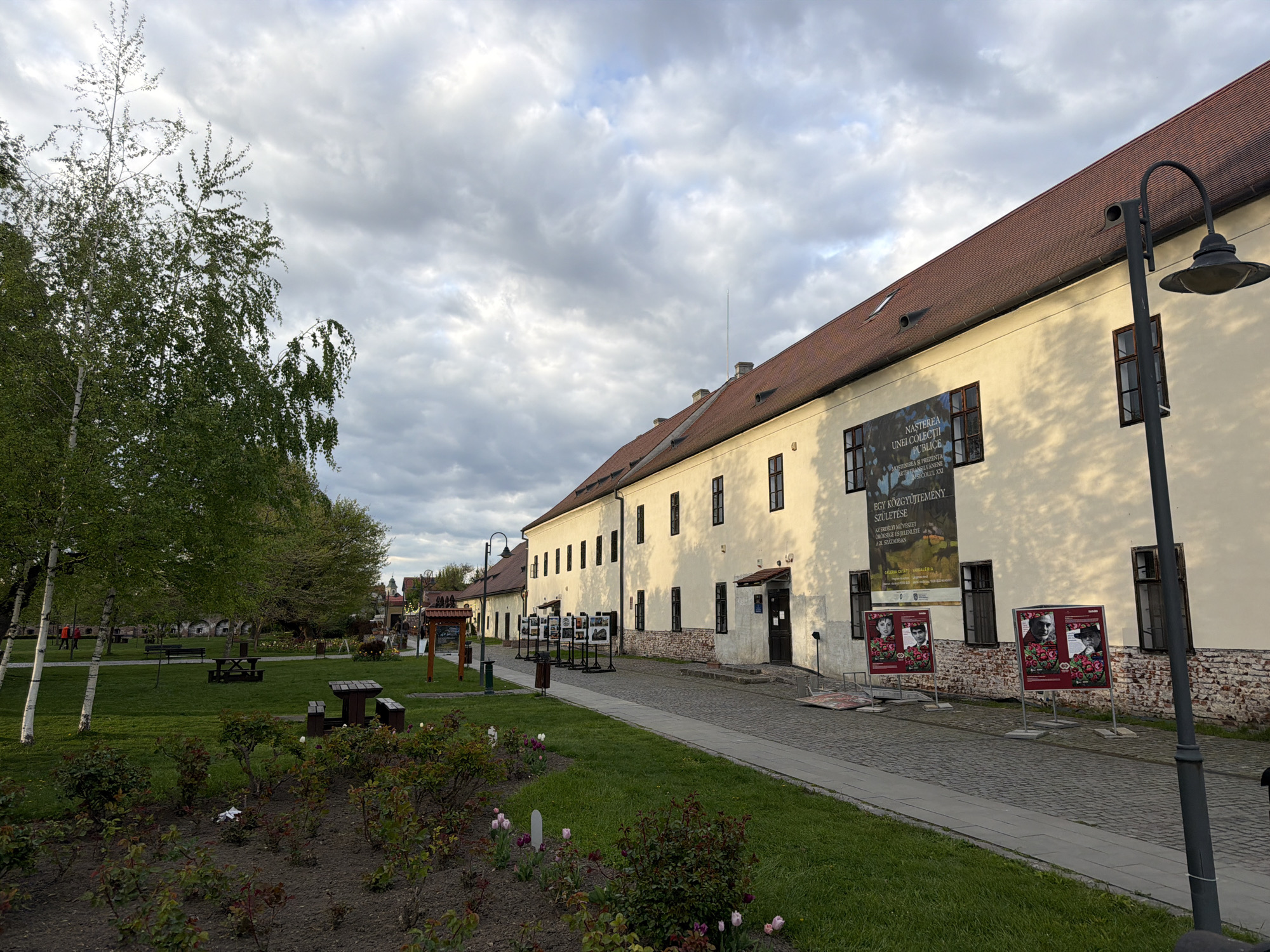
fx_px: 881
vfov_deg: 56.8
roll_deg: +0.8
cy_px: 476
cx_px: 635
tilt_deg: +10.3
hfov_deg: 71.6
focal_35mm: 24
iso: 80
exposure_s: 1/1174
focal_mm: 6.76
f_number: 1.78
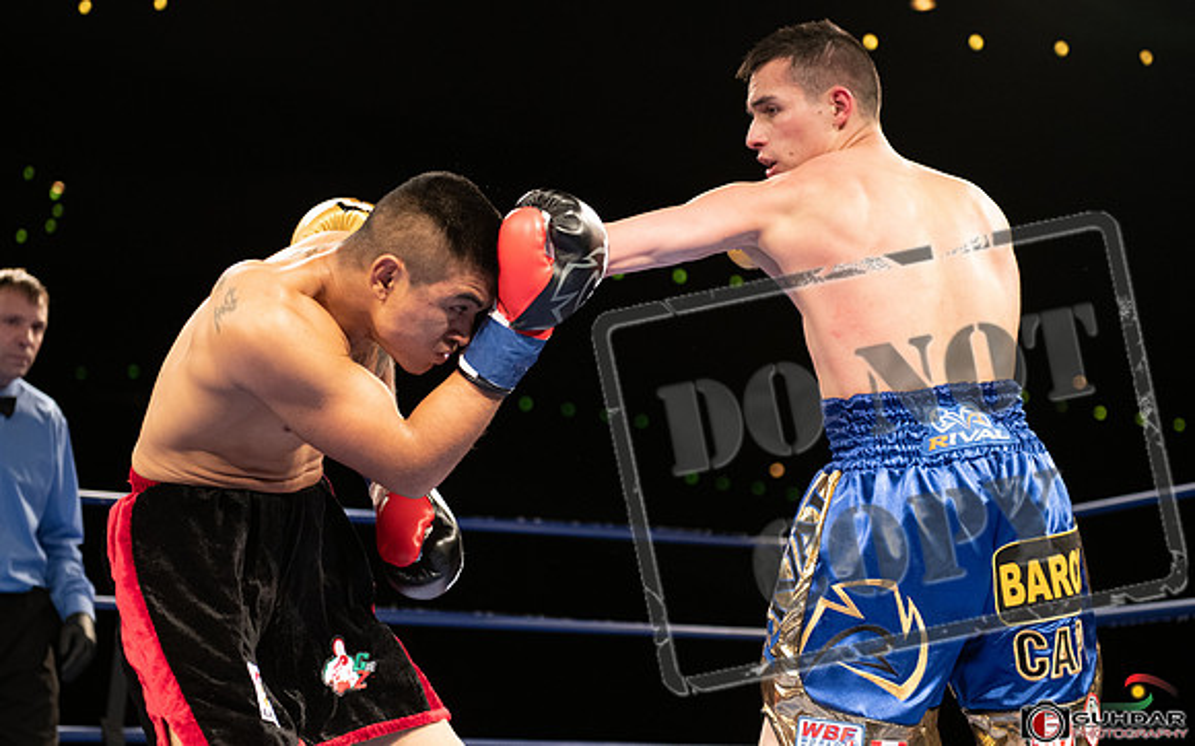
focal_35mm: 77
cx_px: 558
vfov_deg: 17.0
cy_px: 374
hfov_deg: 26.9
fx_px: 2497
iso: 2500
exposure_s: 1/1000
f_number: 2.8
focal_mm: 70
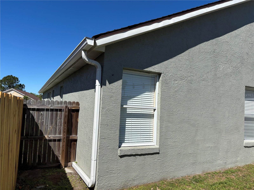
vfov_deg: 53.1
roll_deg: -3.0
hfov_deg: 67.3
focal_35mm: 26
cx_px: 127
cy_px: 95
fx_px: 191
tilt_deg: +2.9
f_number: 1.6
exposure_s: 1/4854
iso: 50
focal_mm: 5.96
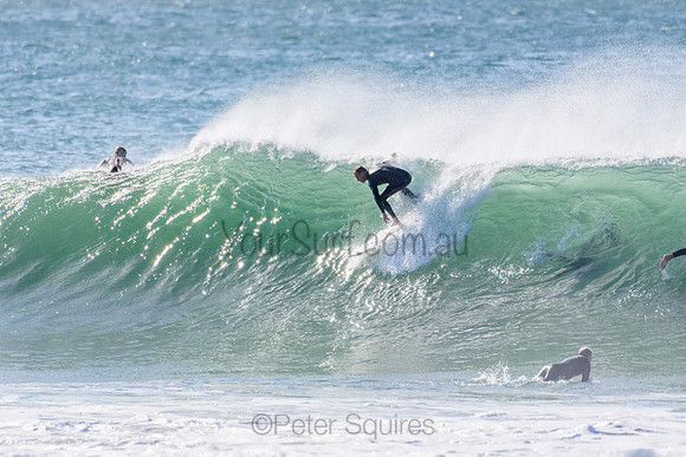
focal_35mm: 750
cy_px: 228
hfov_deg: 2.7
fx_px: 14294
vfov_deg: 1.8
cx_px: 343
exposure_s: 1/2000
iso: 280
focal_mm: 500
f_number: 5.6
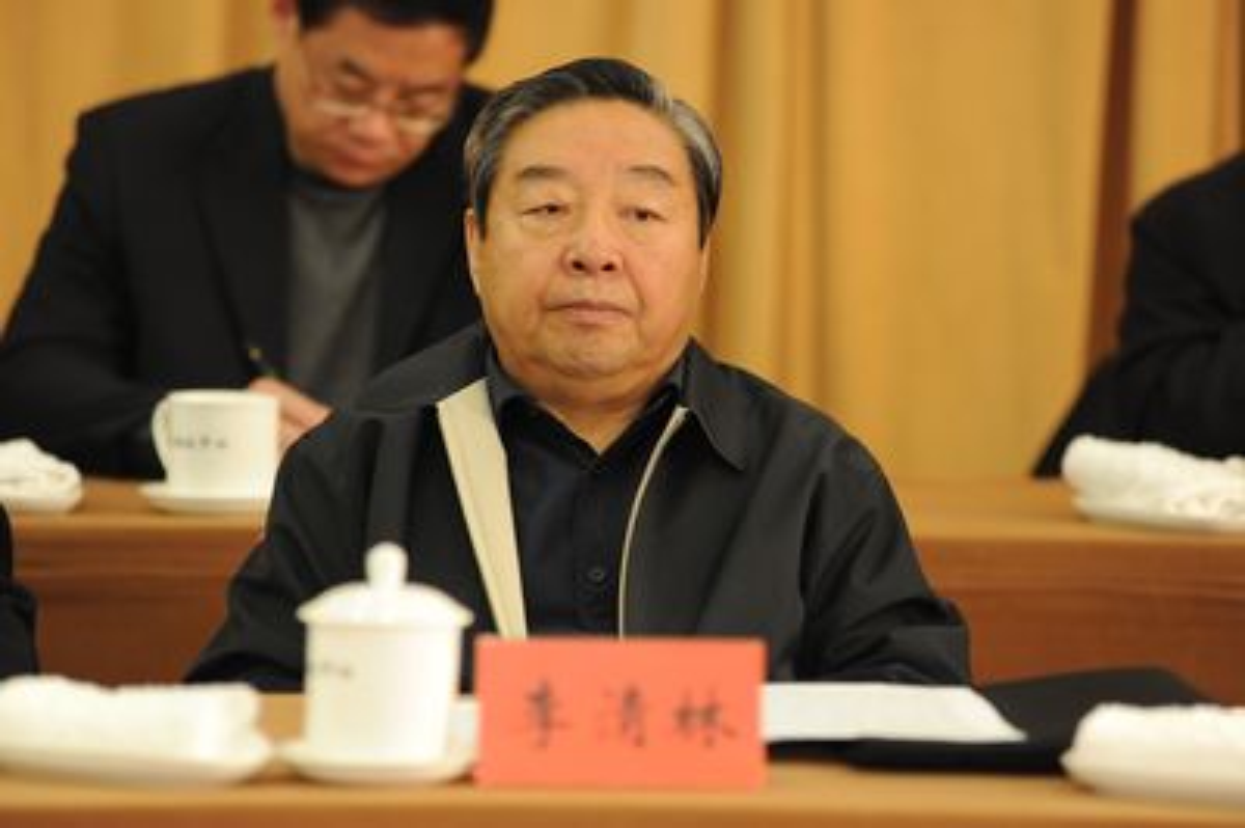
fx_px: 6911
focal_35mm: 200
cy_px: 414
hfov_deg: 10.3
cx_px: 622
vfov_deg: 6.9
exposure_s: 1/100
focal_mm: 200
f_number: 4
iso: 1600
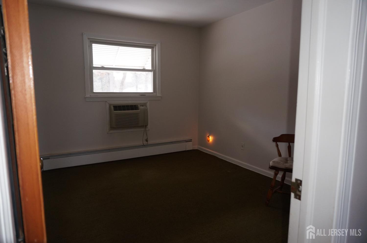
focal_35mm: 24
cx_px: 184
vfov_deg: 53.0
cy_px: 122
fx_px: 244
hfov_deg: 73.8
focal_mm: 16
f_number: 4
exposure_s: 1/60
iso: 500
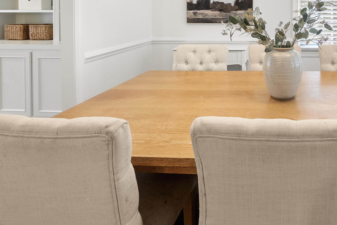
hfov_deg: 68.9
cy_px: 13
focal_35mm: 23
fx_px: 215
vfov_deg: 48.1
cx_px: 269
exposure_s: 1/8
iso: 800
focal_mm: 12
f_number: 7.1
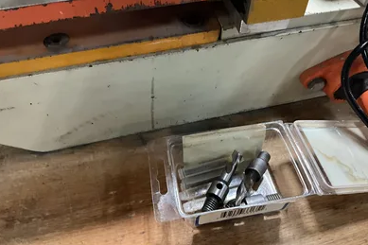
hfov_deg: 60.3
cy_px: 111
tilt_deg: -51.7
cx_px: 186
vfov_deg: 42.2
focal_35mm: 31
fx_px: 317
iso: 320
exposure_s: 1/30
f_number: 1.8
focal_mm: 3
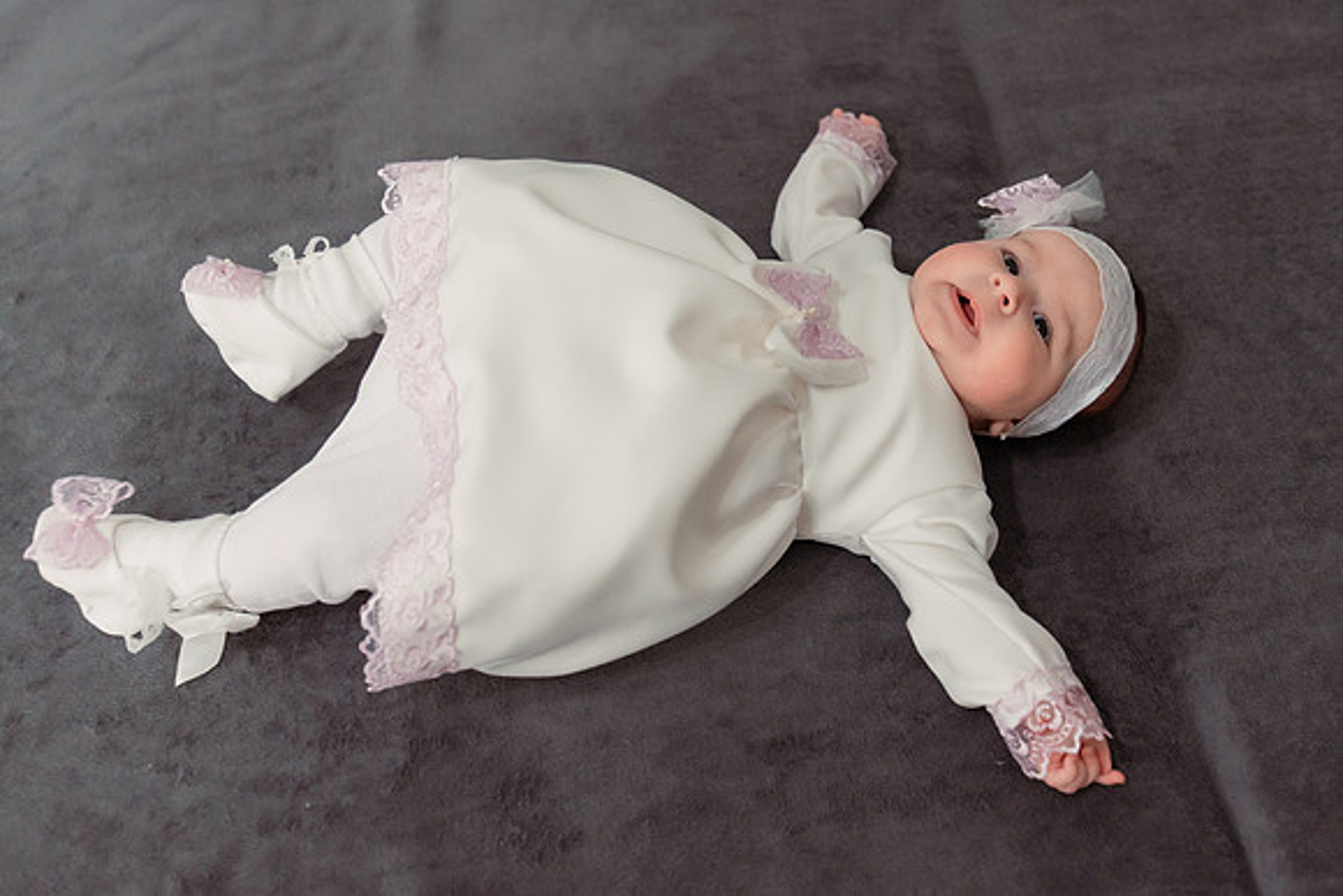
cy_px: 355
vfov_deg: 33.3
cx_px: 742
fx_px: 1493
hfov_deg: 48.3
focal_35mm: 40
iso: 2000
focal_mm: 30
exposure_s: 1/200
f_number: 2.8
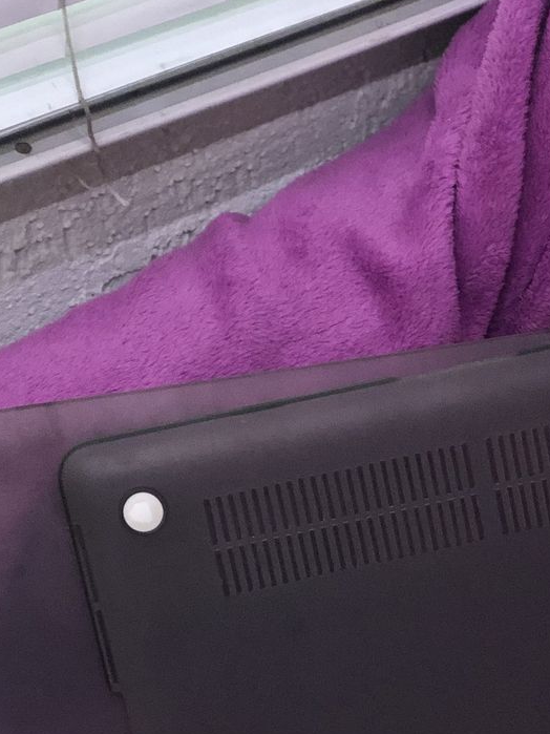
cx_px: 540
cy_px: 832
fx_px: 2522
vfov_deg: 16.0
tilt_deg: -46.2
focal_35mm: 119
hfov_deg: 12.3
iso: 160
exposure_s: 1/15
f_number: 2.4
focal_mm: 6
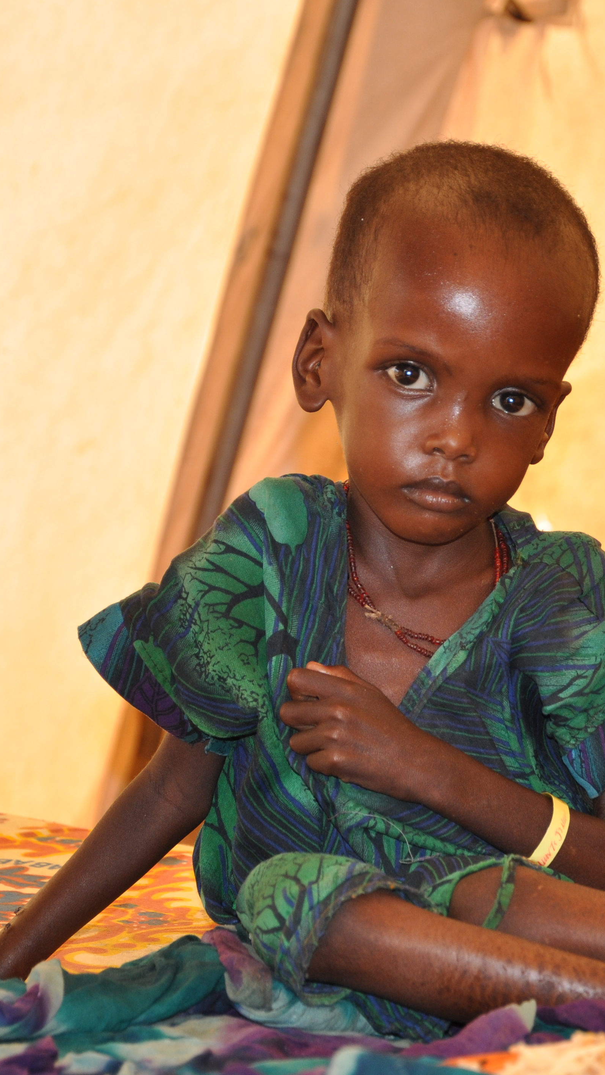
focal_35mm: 178
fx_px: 5070
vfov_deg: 12.1
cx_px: 440
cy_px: 538
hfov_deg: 6.8
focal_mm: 75
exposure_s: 1/200
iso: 280
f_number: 5.3
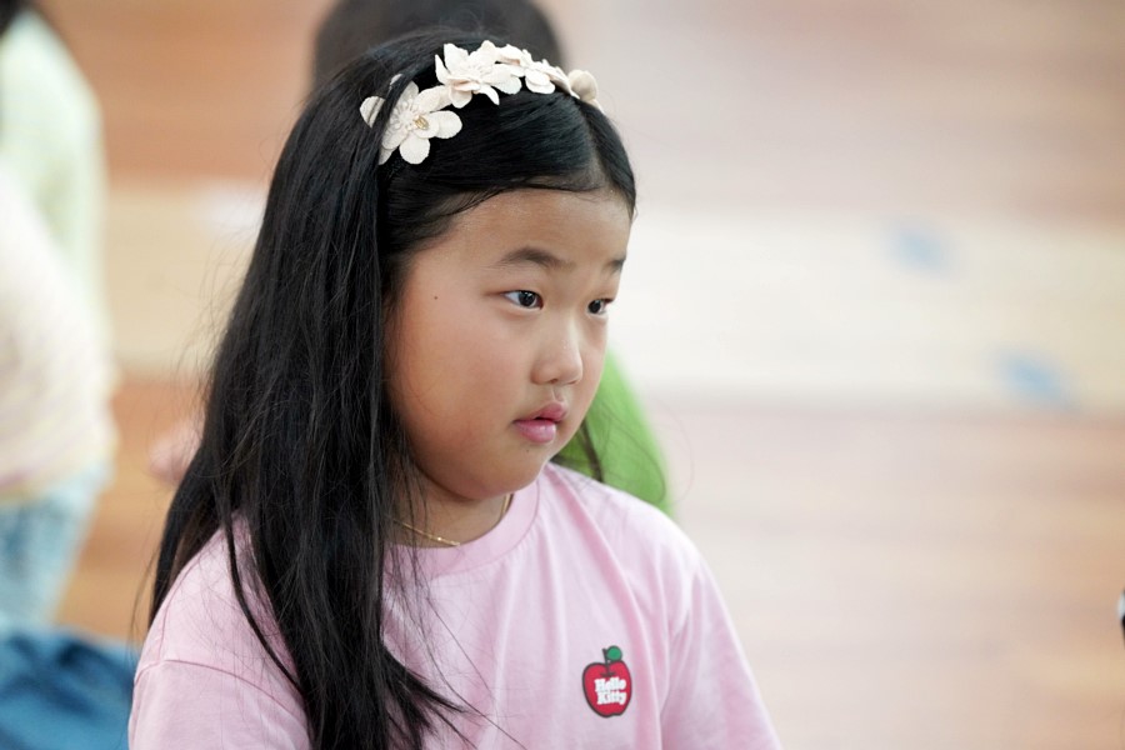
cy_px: 375
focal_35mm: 200
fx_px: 6250
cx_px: 562
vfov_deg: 6.9
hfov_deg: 10.3
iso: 5000
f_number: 4
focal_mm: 200
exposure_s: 1/250
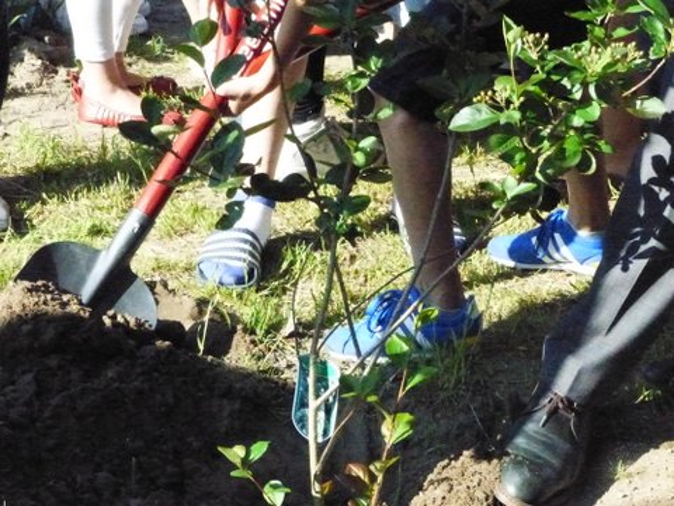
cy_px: 253
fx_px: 2025
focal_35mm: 104
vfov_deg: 14.2
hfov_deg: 18.9
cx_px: 337
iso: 6400
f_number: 8
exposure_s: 1/4000
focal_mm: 18.7
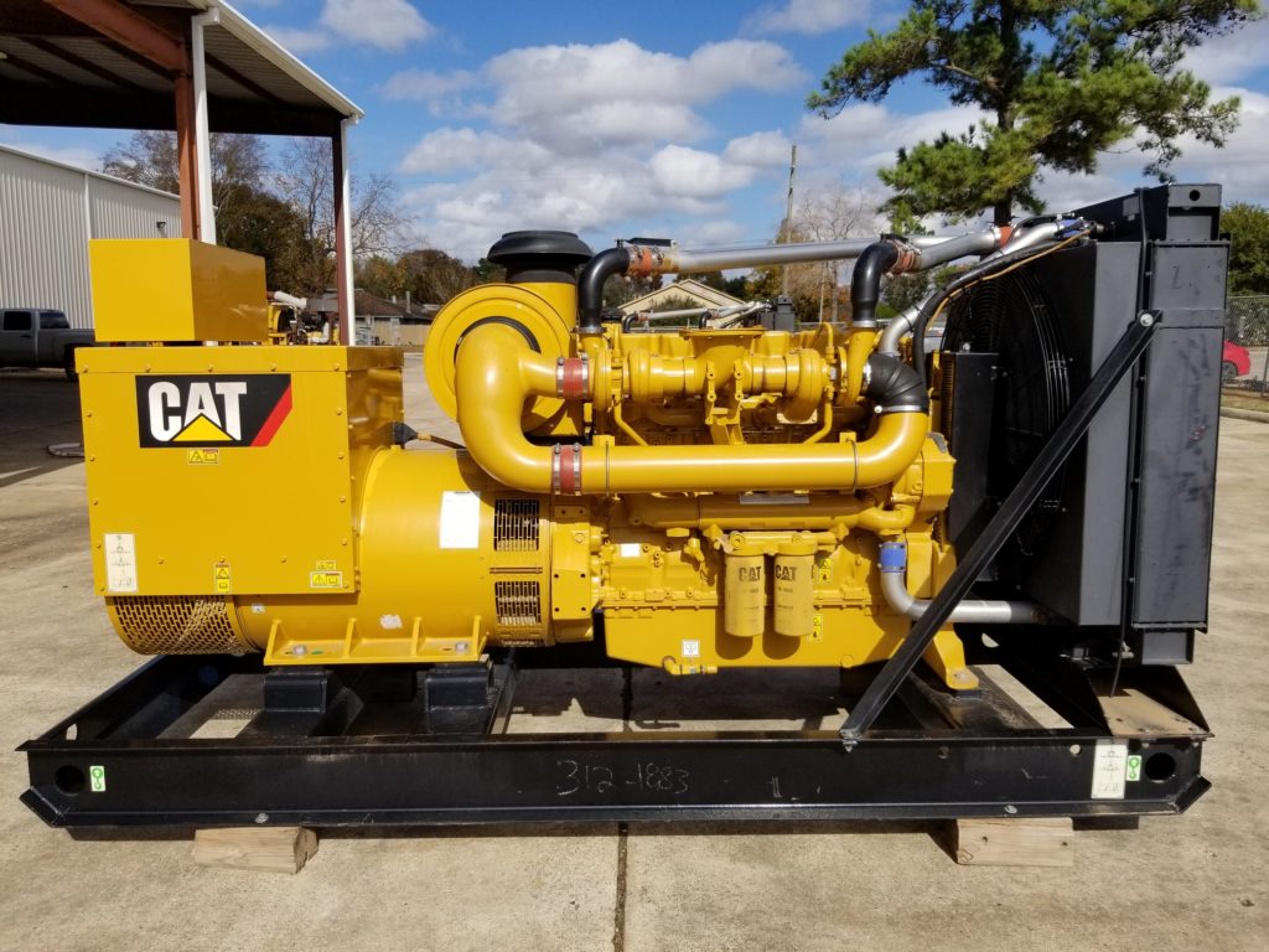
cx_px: 634
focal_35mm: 26
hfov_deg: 67.3
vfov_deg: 53.1
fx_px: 953
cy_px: 476
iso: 50
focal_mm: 4.25
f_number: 1.7
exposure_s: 1/4528
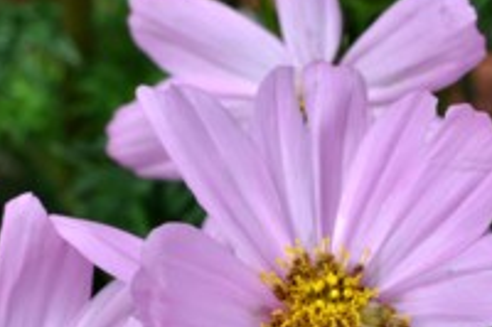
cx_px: 308
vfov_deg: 8.2
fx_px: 2253
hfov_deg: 12.5
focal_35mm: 165
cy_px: 353
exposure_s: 1/250
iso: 200
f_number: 8
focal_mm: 40
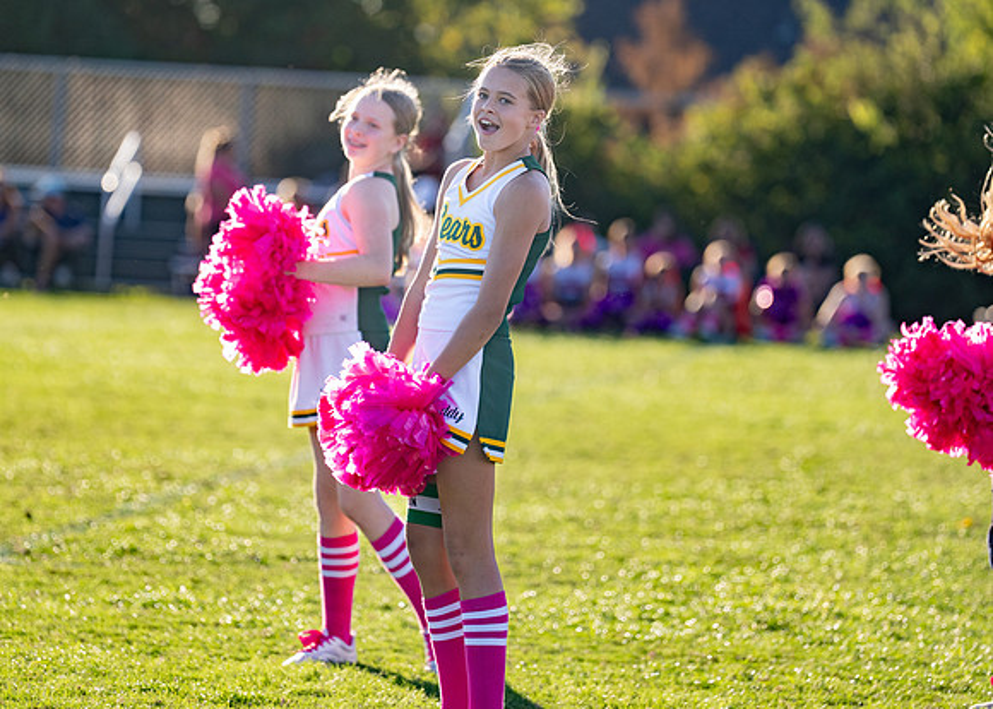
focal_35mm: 217
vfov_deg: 6.6
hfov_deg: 9.3
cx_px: 431
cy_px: 267
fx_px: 6122
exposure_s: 1/2500
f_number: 2.8
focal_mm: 164
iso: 500
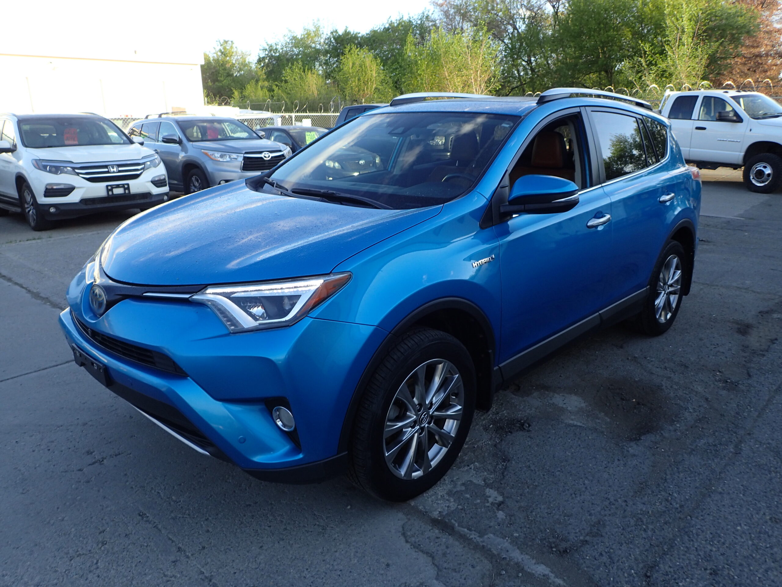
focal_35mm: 25
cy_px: 294
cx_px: 391
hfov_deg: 69.4
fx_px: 565
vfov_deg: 54.9
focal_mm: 4.5
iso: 100
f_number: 2.8
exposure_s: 1/200
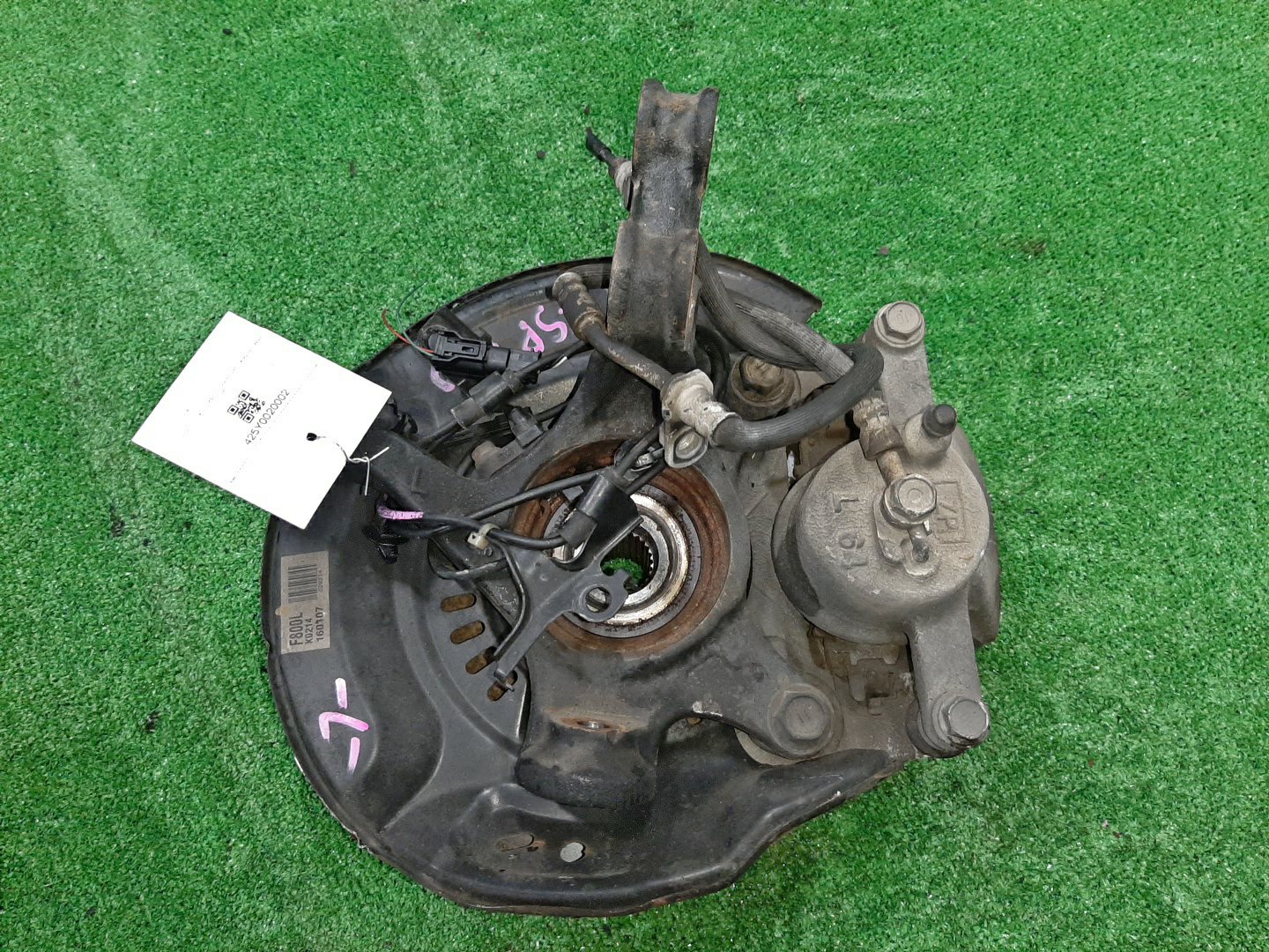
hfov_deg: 67.3
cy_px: 476
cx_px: 634
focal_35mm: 26
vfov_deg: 53.1
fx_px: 953
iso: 222
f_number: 1.7
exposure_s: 1/50
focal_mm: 3.93
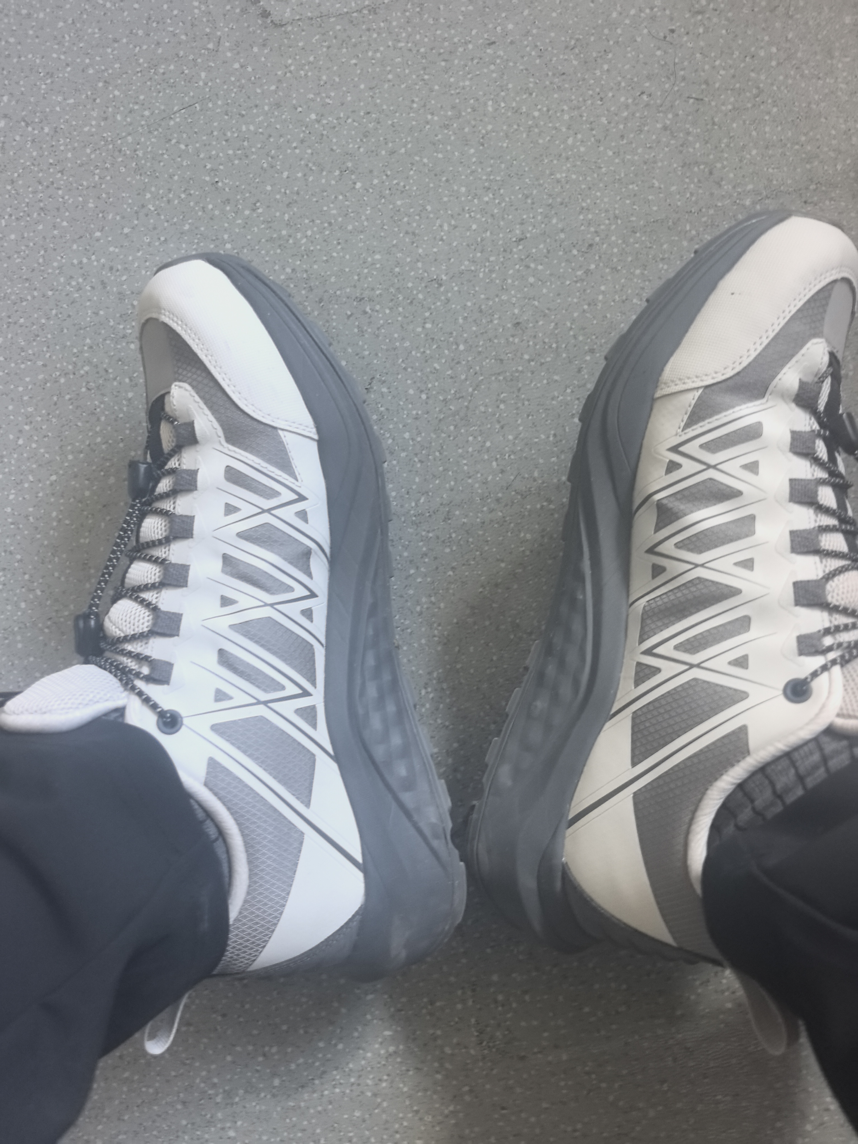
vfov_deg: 65.3
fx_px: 892
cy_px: 572
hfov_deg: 51.4
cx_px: 429
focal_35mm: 27
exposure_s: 1/40
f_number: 2
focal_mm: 6.98
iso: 250
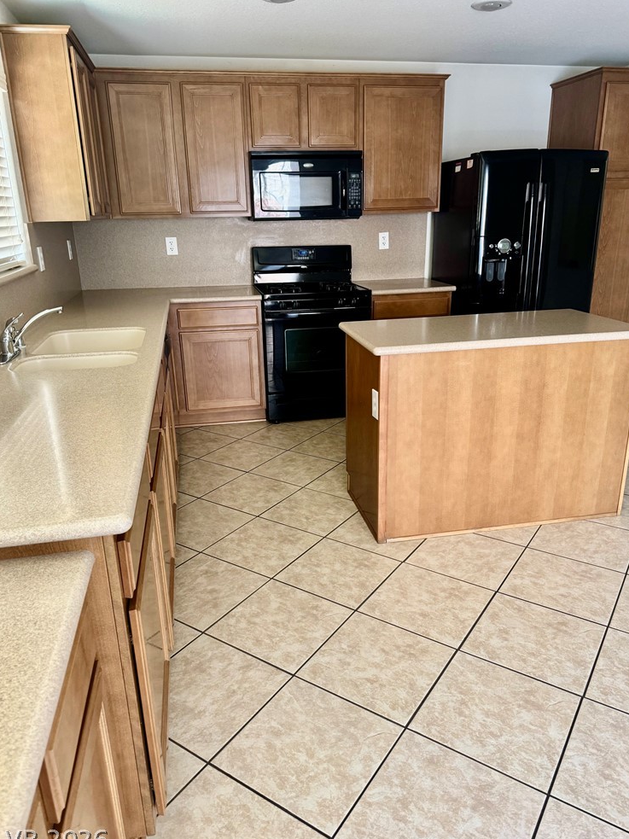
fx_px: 606
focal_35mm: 25
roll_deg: +1.6
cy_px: 422
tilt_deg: -19.3
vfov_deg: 69.4
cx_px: 312
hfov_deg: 54.9
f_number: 1.78
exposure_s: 1/60
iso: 320
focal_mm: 6.76
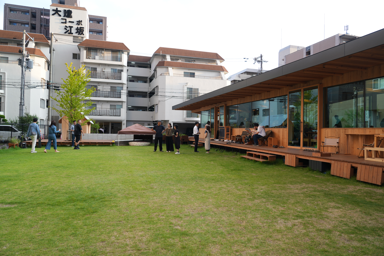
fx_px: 256
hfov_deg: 73.7
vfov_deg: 53.1
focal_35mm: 24
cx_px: 192
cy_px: 128
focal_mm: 24
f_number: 4
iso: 100
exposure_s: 1/50
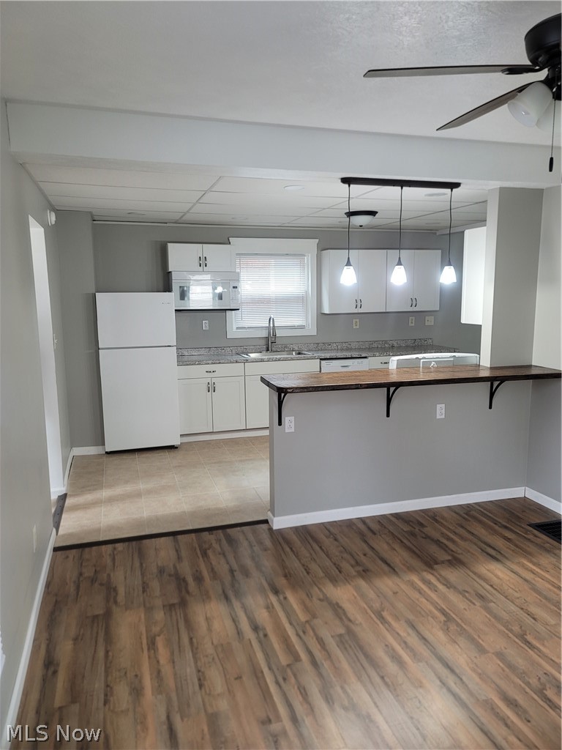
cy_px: 375
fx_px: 541
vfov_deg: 69.4
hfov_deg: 54.9
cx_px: 281
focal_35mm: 25
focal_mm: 7
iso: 200
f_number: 1.8
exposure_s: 1/60
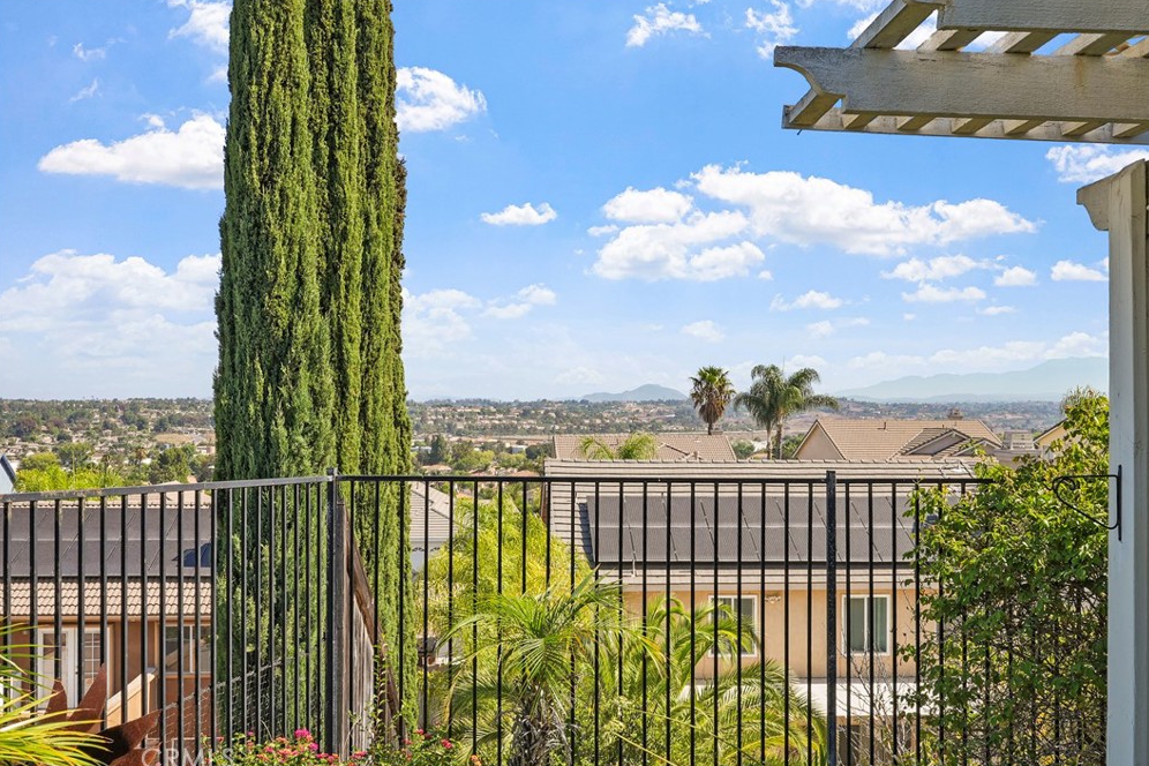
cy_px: 381
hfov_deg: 53.1
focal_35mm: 36
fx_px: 1149
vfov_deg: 36.9
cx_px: 585
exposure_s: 1/125
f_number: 18
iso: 320
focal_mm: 35
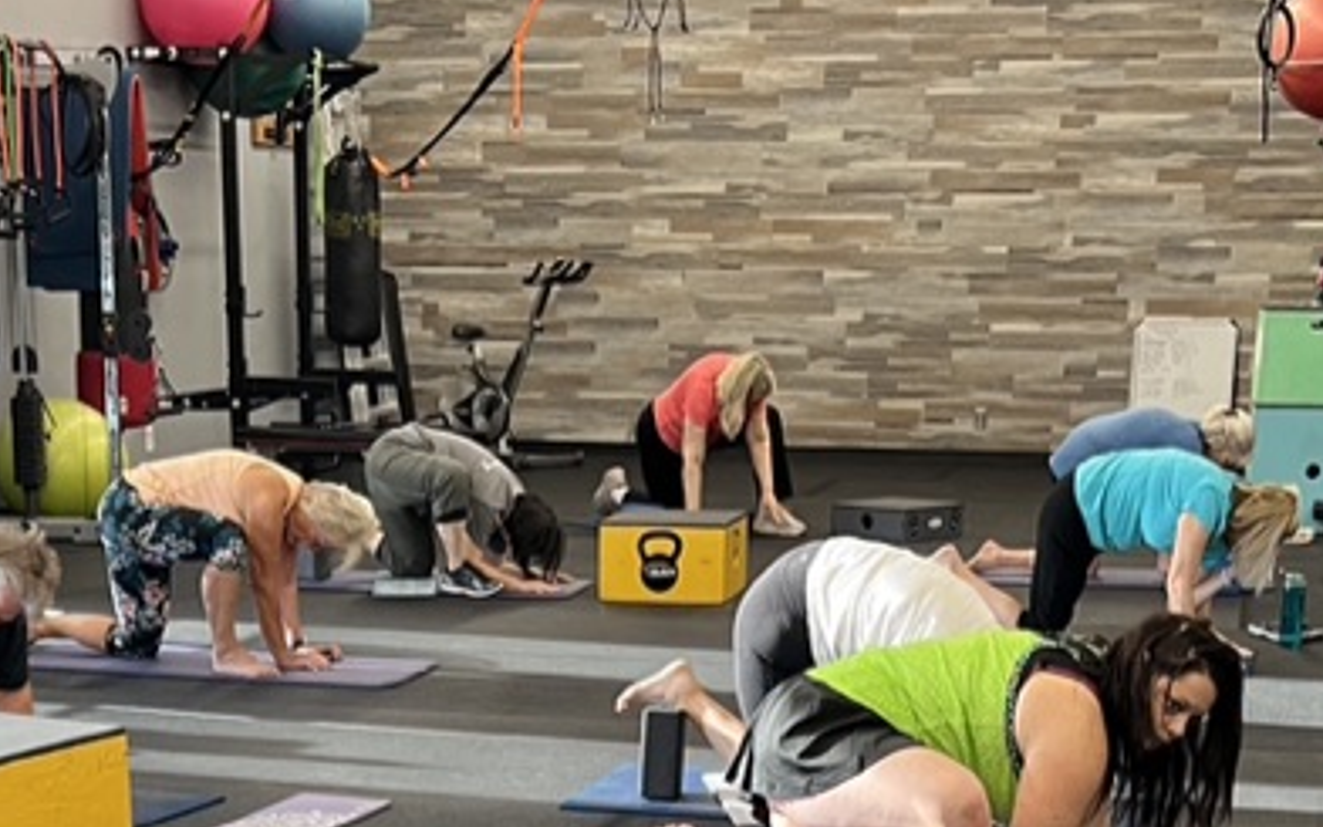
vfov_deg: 17.0
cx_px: 557
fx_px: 2596
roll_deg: +0.3
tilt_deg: -18.3
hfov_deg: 28.5
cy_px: 1102
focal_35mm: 72
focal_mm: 5.7
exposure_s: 1/60
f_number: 1.5
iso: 200
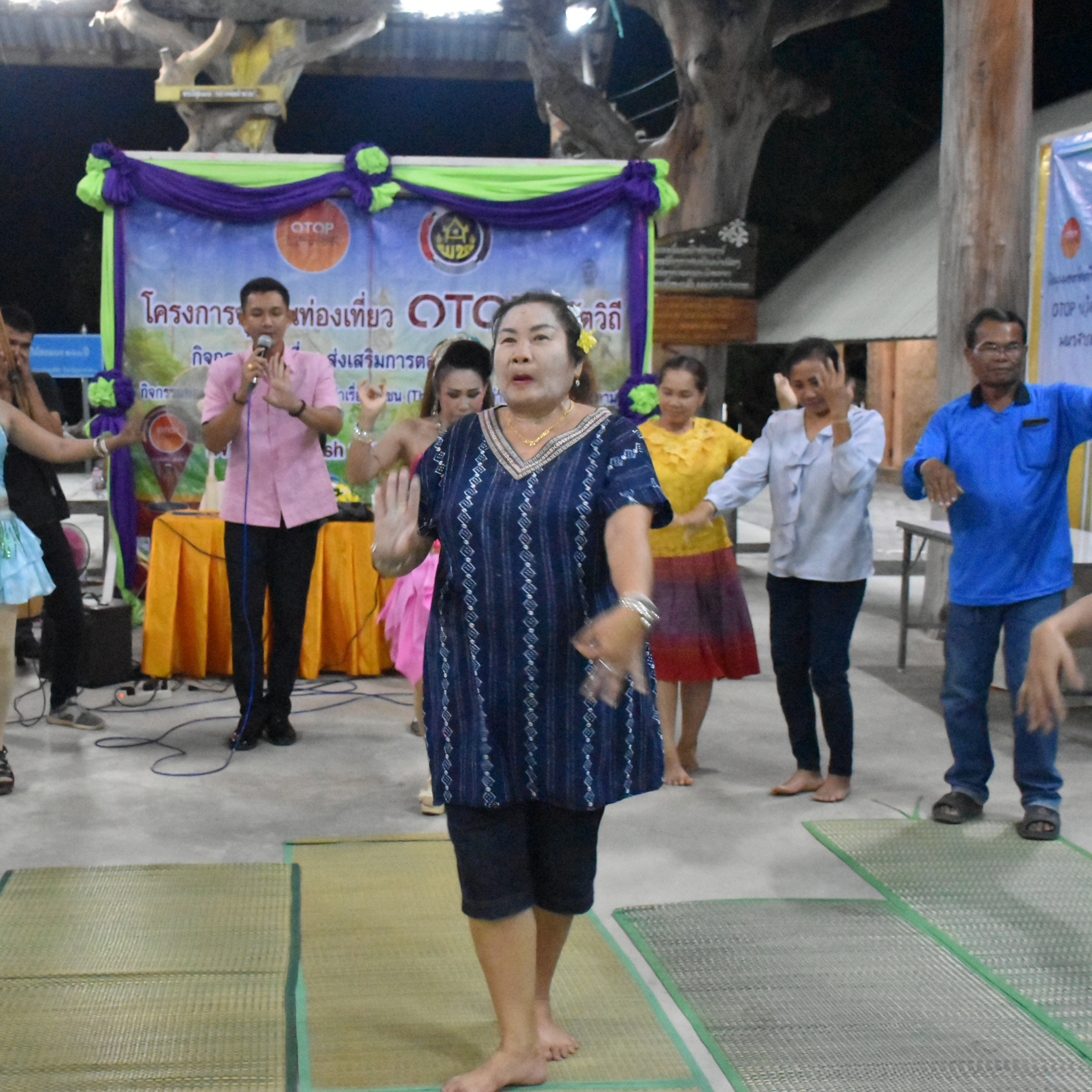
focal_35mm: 47
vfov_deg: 36.1
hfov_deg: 36.0
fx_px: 1677
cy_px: 536
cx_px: 464
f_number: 3.8
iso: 12800
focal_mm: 24
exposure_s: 1/50
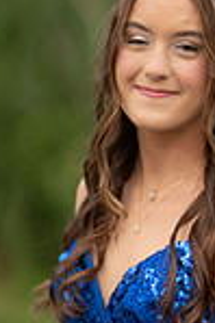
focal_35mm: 257
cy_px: 238
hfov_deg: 5.3
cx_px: 176
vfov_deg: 8.0
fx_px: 2307
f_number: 1.3
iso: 100
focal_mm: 85
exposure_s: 1/3200
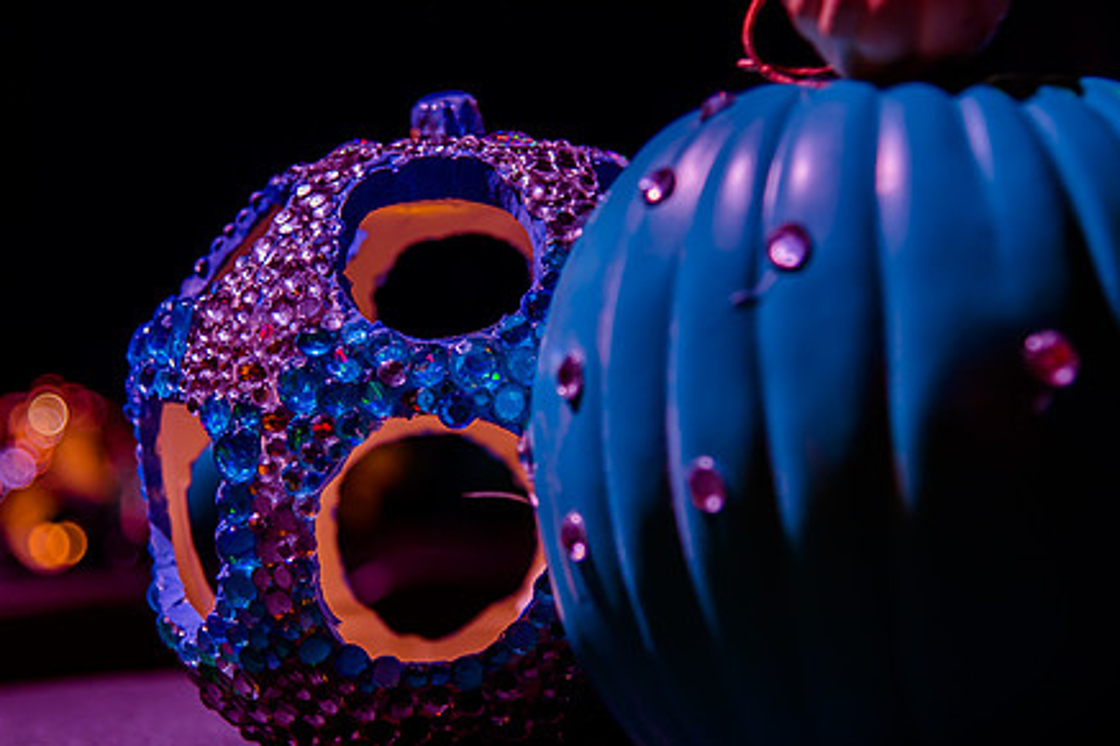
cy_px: 399
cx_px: 529
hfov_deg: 19.5
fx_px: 3265
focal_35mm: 105
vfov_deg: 13.0
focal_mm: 75
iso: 400
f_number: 4
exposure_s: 1/20
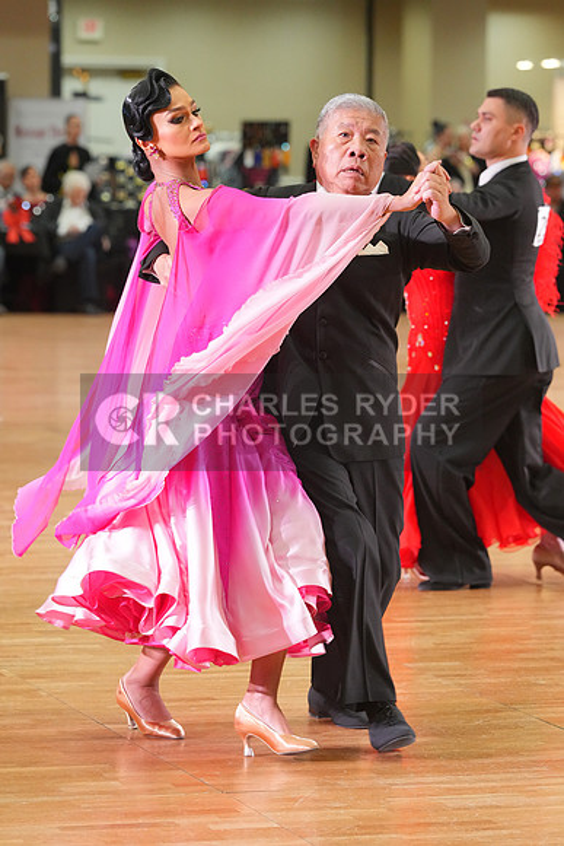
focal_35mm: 166
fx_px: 3898
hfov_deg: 8.3
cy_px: 423
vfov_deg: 12.4
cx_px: 282
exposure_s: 1/200
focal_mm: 166
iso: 4000
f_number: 5.6
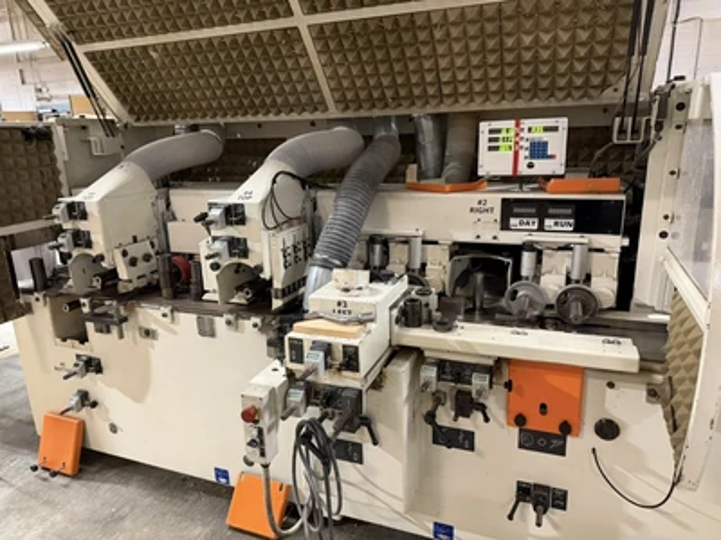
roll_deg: +2.2
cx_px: 360
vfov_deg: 56.8
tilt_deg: -14.4
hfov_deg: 71.6
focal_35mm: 24
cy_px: 270
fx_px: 500
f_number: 1.78
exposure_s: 1/40
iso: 640
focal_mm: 6.76
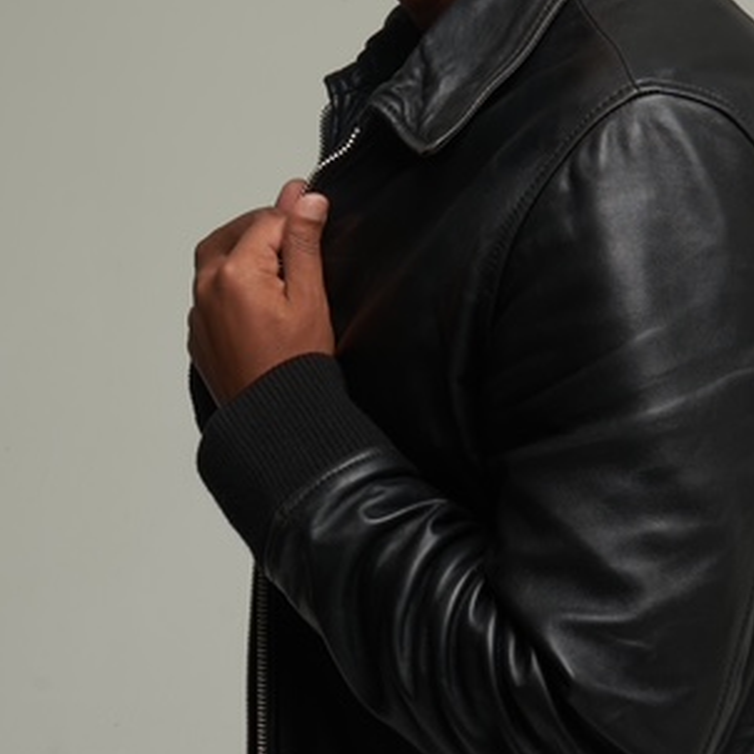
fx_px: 2045
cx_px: 452
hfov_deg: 20.9
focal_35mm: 83
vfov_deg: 20.7
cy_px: 187
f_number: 13
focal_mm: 31
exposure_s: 1/200
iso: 100
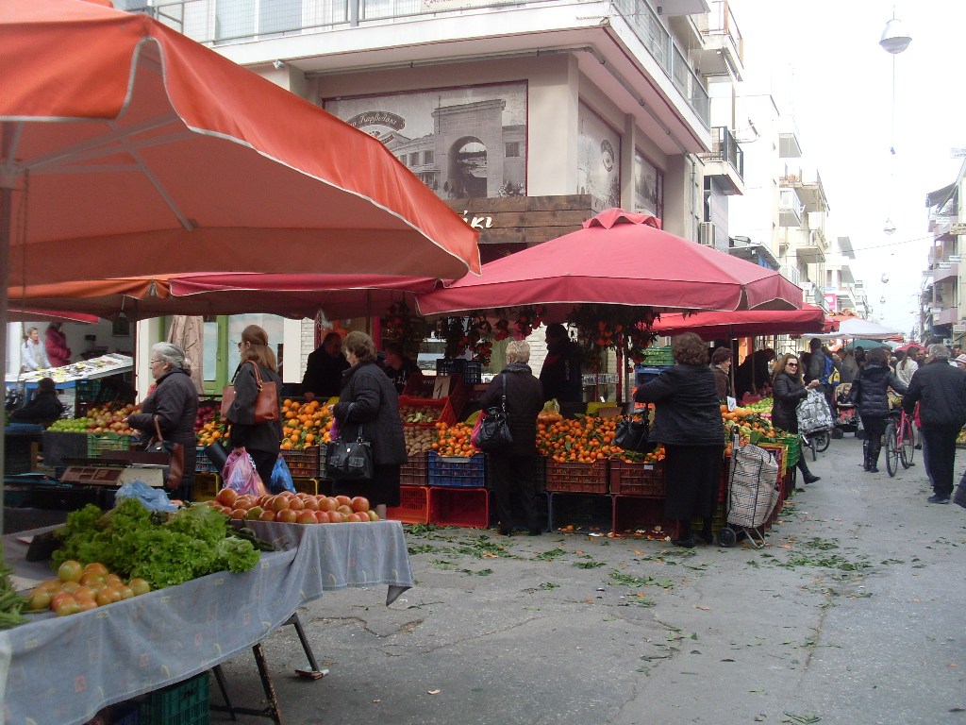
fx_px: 1060
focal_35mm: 38
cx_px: 483
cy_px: 362
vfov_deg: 37.7
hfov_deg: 49.0
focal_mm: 6.3
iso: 80
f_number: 3
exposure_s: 1/350
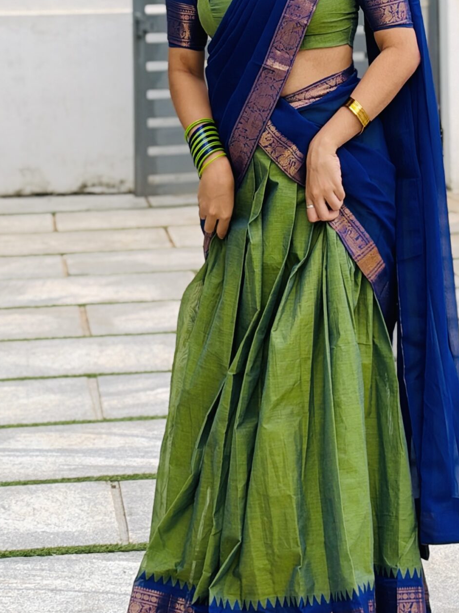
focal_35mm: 98
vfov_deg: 19.9
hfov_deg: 15.1
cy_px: 185
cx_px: 253
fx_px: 1733
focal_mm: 6.93
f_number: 1.8
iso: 64
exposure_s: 1/121
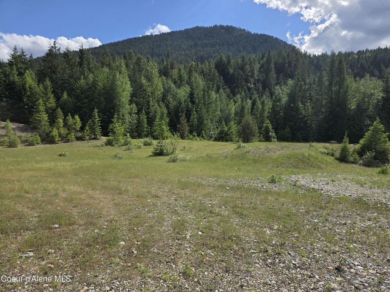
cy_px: 146
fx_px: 259
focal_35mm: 23
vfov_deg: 58.9
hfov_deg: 73.9
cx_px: 195
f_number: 1.7
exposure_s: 1/6809
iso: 80
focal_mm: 6.3
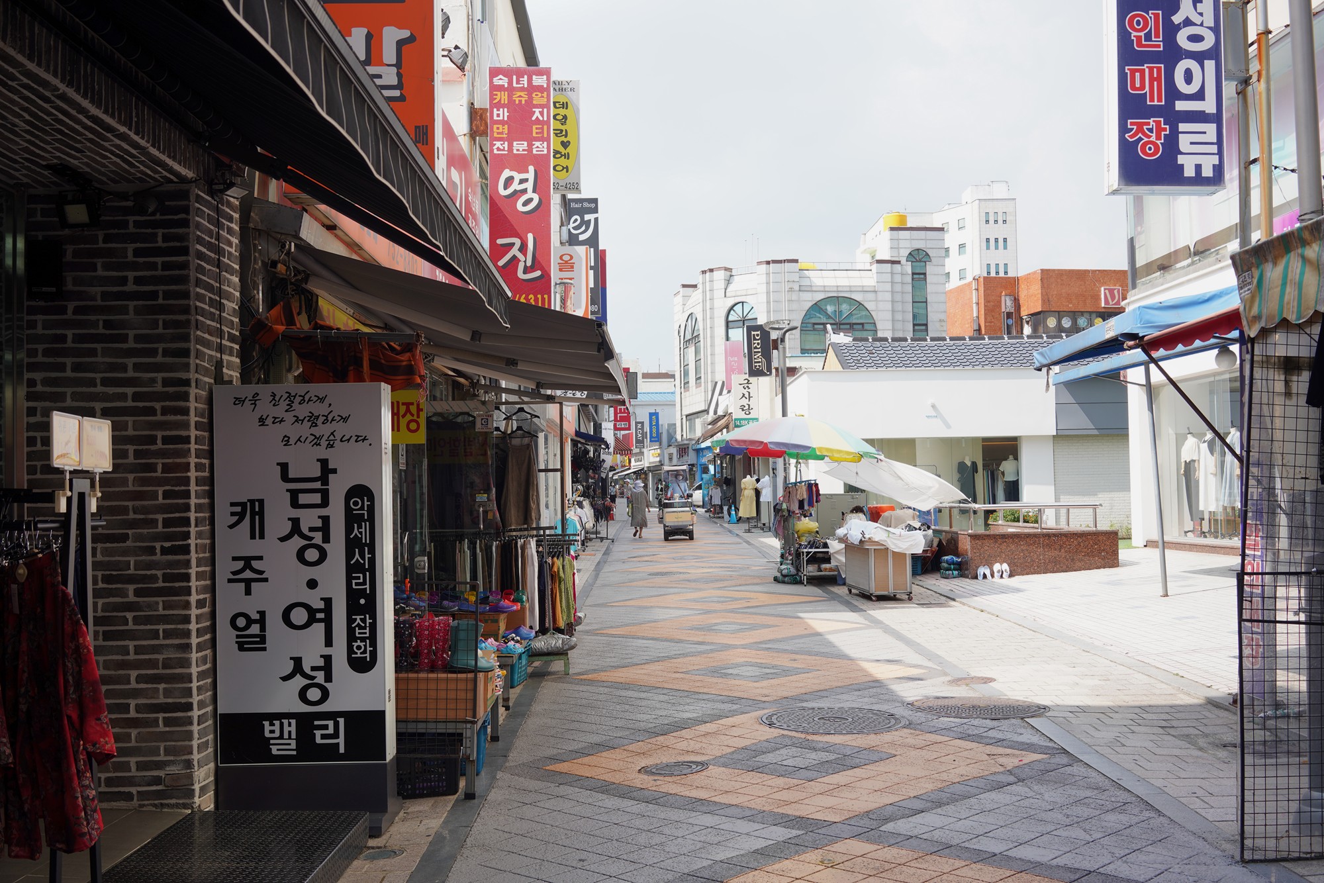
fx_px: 1287
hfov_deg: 54.4
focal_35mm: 35
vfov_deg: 37.9
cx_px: 662
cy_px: 442
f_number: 8
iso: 100
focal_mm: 35
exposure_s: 1/100
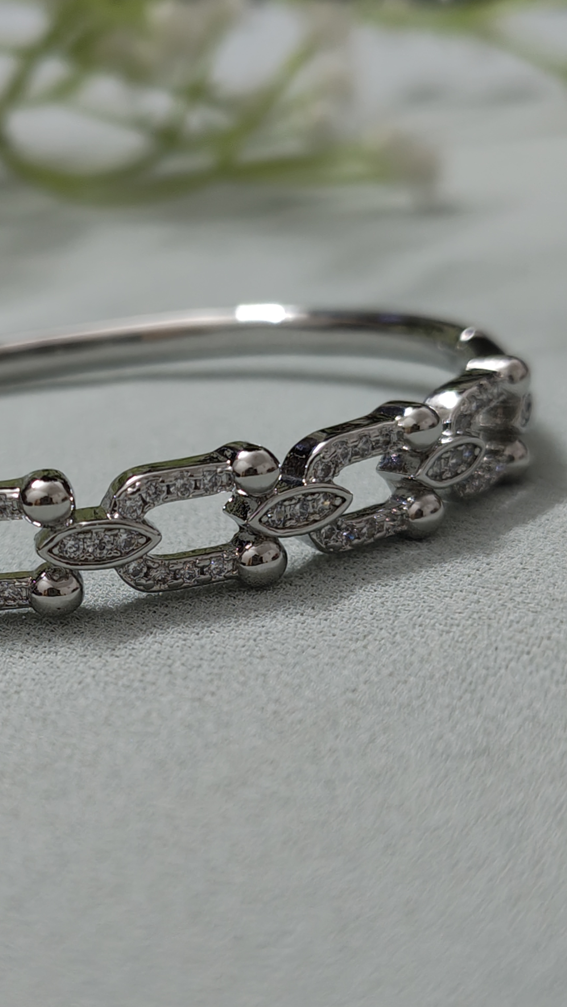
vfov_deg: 28.9
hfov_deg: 16.4
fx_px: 1951
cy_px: 601
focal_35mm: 73
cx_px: 76
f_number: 2
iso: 1009
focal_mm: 5.56
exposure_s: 1/33.3
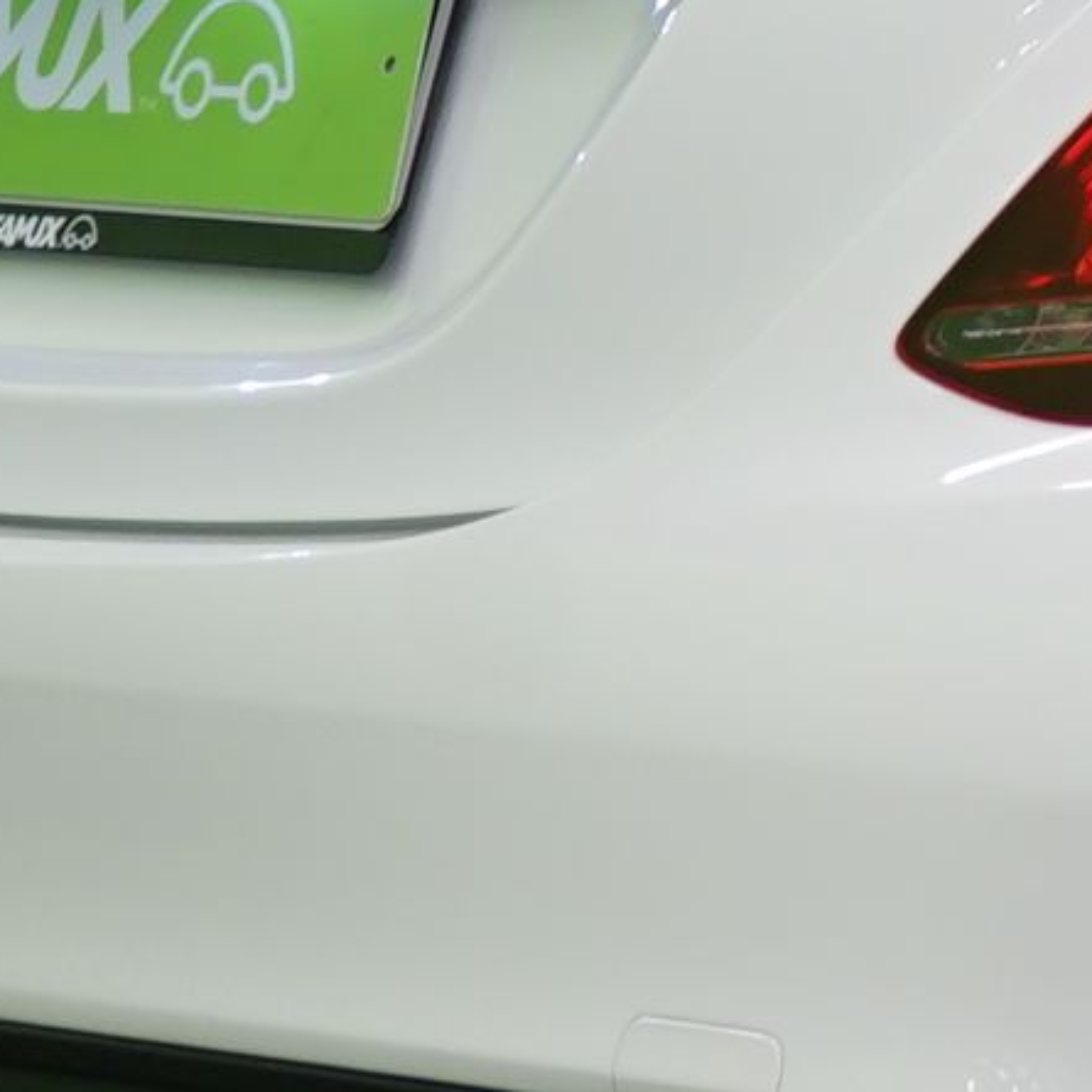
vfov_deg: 5.2
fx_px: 12063
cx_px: 3104
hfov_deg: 5.0
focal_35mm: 338
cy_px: -280
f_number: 4.5
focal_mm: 45
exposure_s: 1/10
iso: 400
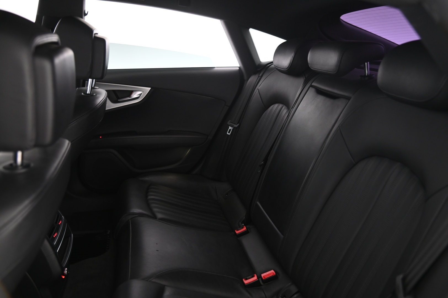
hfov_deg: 60.3
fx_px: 385
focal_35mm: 31
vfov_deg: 42.3
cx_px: 224
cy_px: 149
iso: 1000
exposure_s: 1/8
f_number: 4
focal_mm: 31
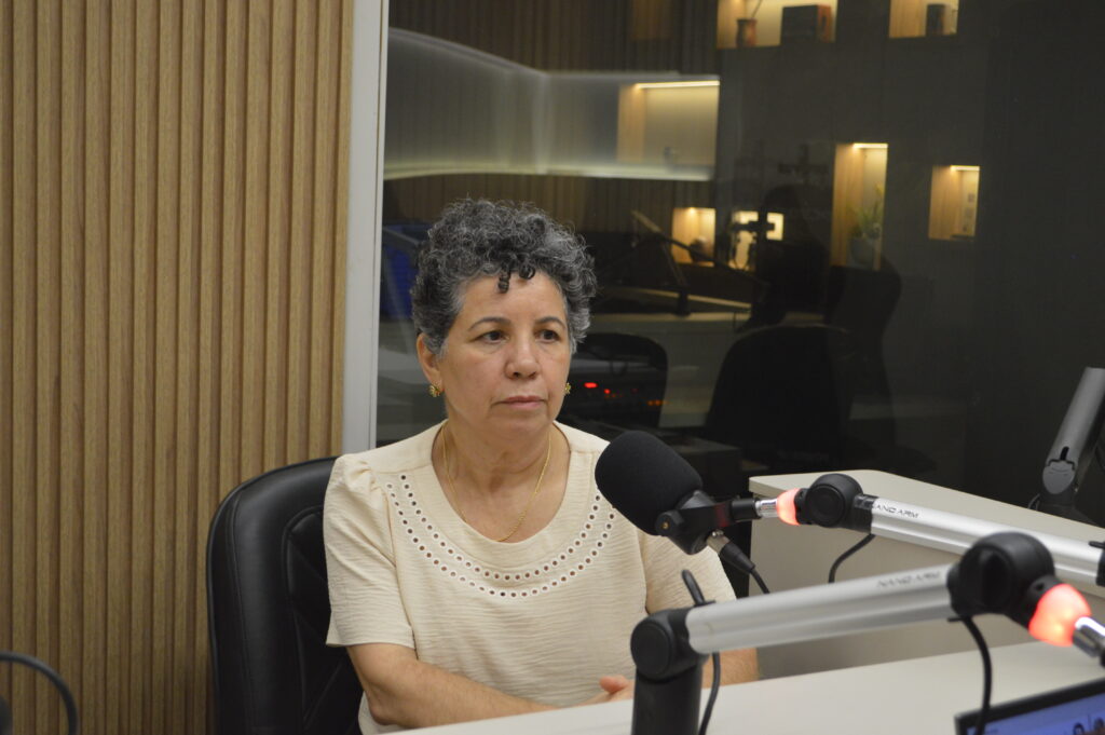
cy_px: 368
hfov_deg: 36.9
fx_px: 1656
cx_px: 552
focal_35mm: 54
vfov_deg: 25.0
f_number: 5
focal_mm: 36
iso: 1250
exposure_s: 1/60
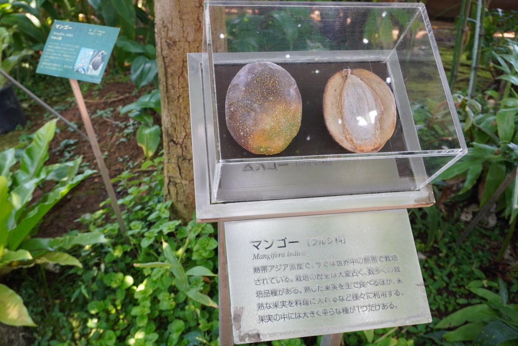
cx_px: 259
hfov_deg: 59.5
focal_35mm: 32
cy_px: 173
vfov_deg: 41.8
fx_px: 454
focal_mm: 21
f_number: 5
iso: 400
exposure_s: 1/25
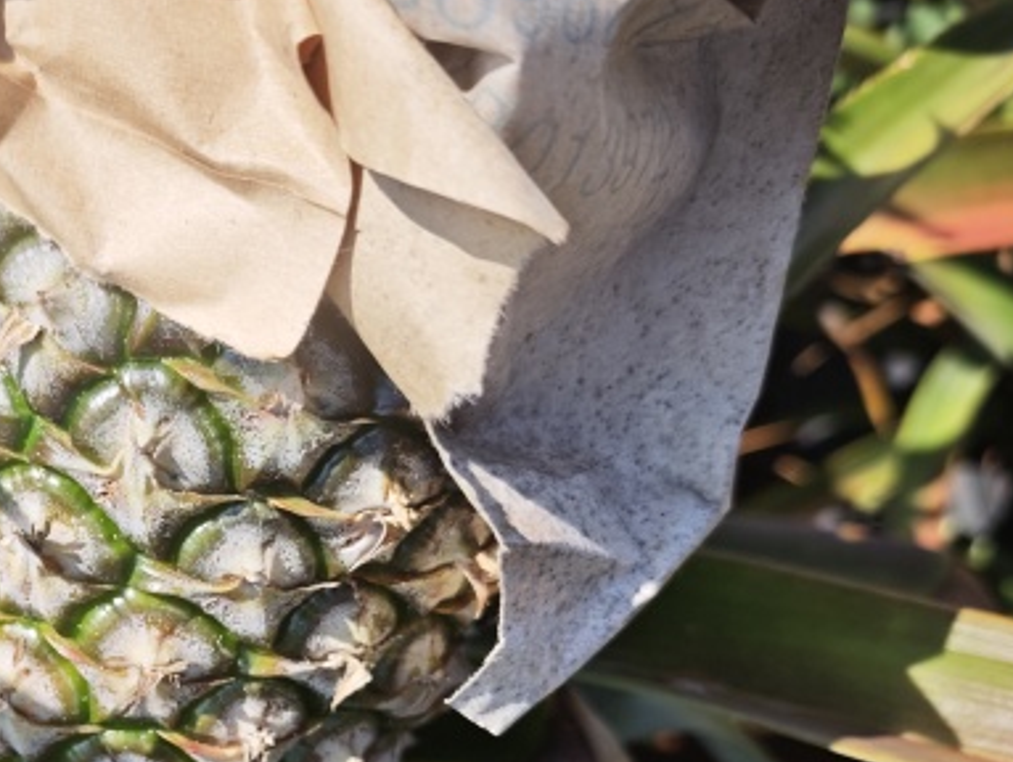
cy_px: 624
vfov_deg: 29.5
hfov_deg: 37.7
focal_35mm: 48
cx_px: 156
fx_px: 1406
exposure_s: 1/1748
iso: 50
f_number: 1.62
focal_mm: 6.55
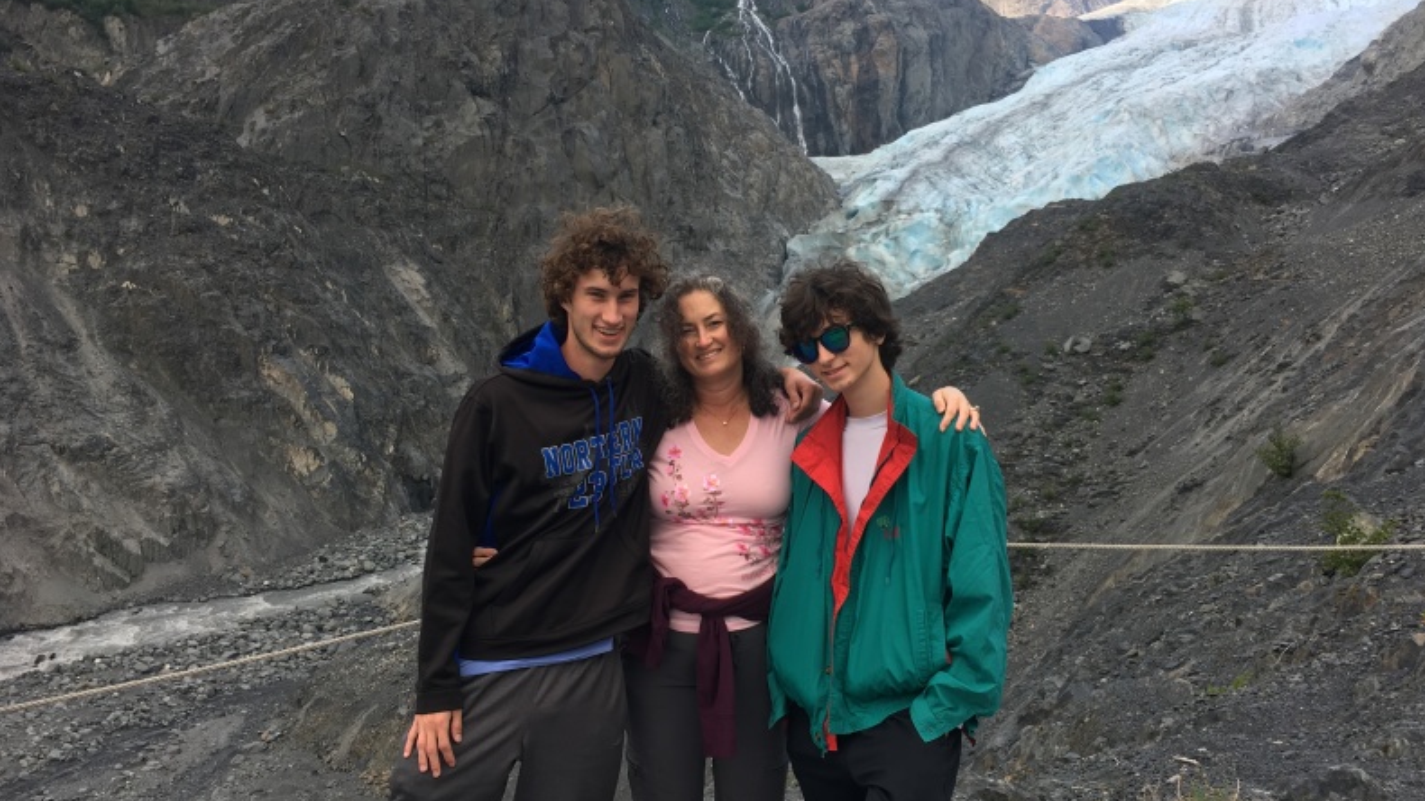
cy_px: 397
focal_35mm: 32
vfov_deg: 36.7
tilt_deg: -2.2
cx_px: 718
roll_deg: +0.4
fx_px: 1209
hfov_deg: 61.0
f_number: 2.2
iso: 25
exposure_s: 1/354
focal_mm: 4.15
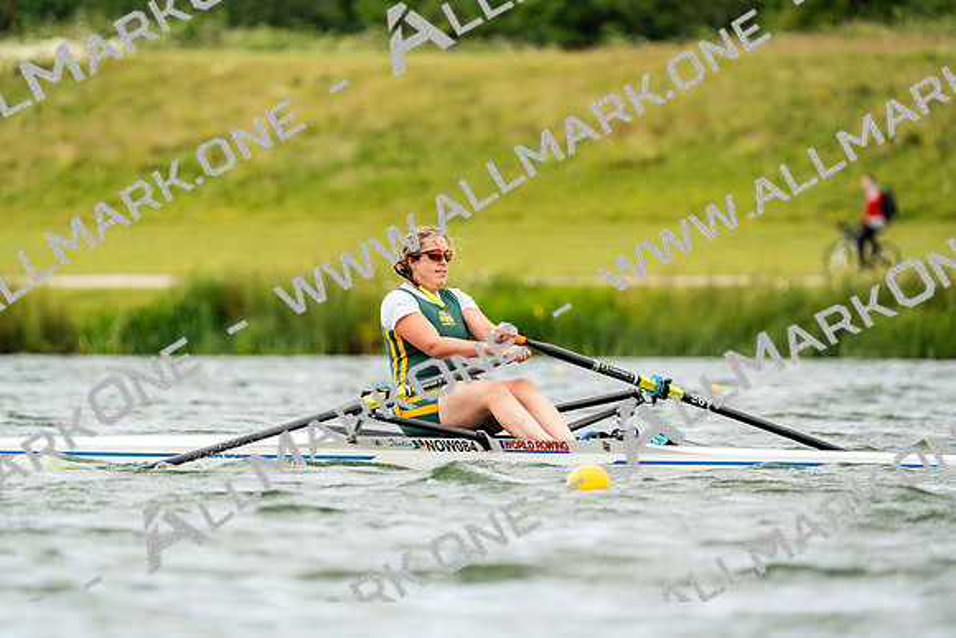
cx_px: 478
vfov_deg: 3.2
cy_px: 319
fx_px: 11421
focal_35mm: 430
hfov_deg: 4.8
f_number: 6.3
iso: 640
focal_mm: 430
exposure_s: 1/2000
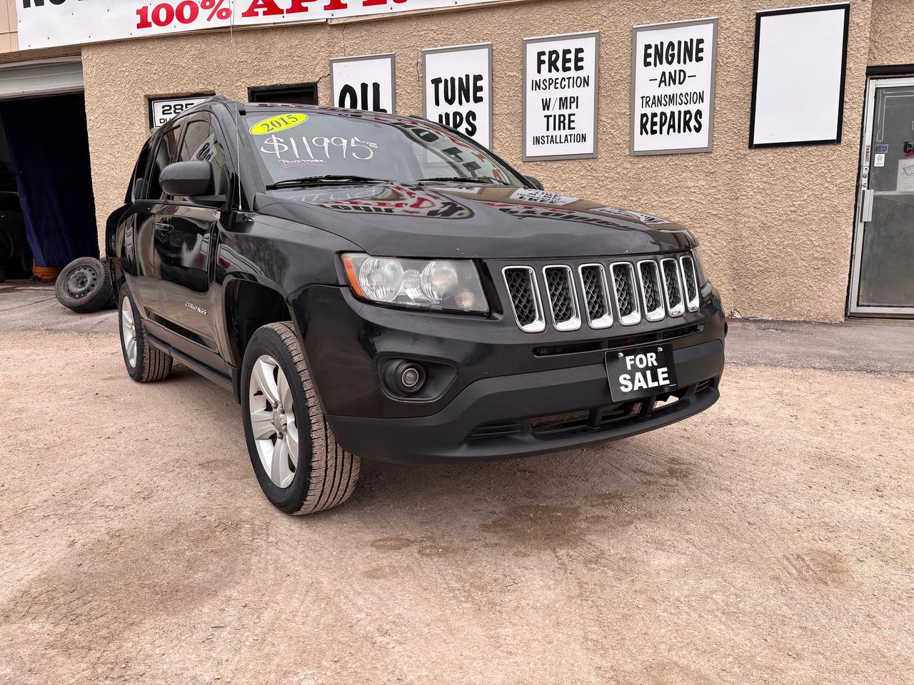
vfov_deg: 53.1
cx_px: 457
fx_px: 687
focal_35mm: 26
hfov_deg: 67.3
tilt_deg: -8.3
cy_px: 342
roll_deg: +0.8
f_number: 1.6
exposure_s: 1/1126
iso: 50
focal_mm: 5.96
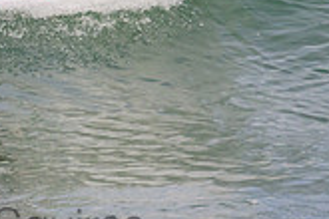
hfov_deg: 0.7
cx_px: -10
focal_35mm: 2815
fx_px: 25724
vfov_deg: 0.5
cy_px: -105
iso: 1400
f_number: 11
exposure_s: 1/2000
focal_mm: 800
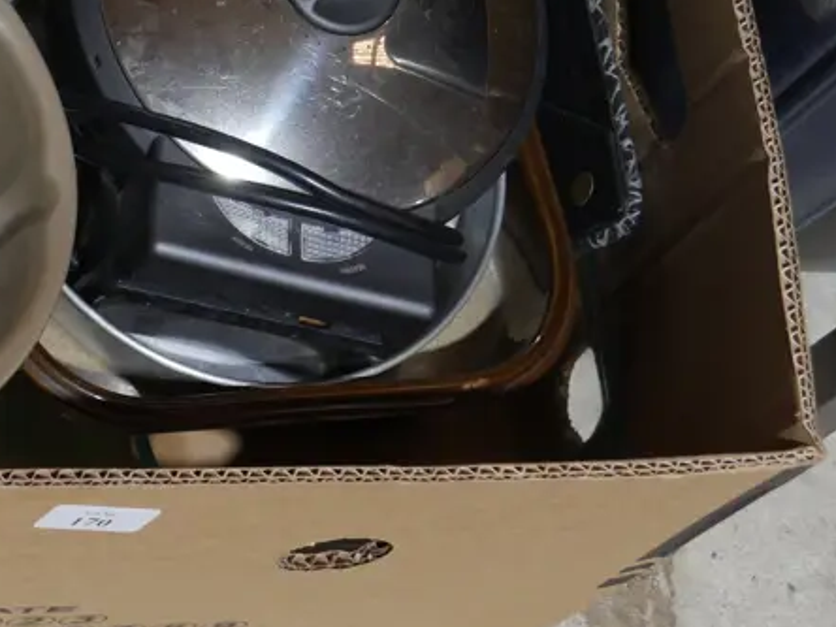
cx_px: -88
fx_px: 2898
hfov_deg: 15.9
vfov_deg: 12.2
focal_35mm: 120
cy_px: 31
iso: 800
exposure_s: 1/60
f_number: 5.3
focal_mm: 26
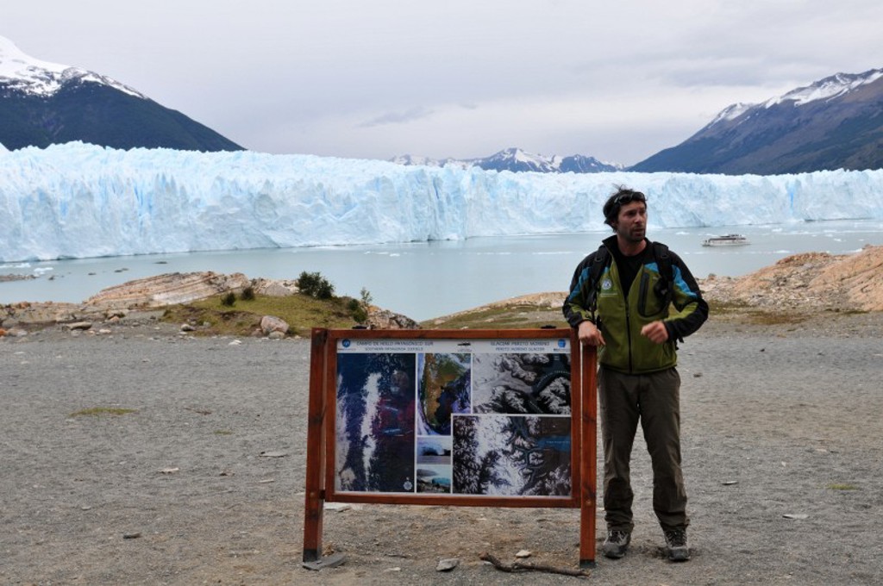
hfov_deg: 53.2
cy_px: 293
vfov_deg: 36.8
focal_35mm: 36
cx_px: 442
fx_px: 882
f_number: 9
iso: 200
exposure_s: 1/160
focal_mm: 24
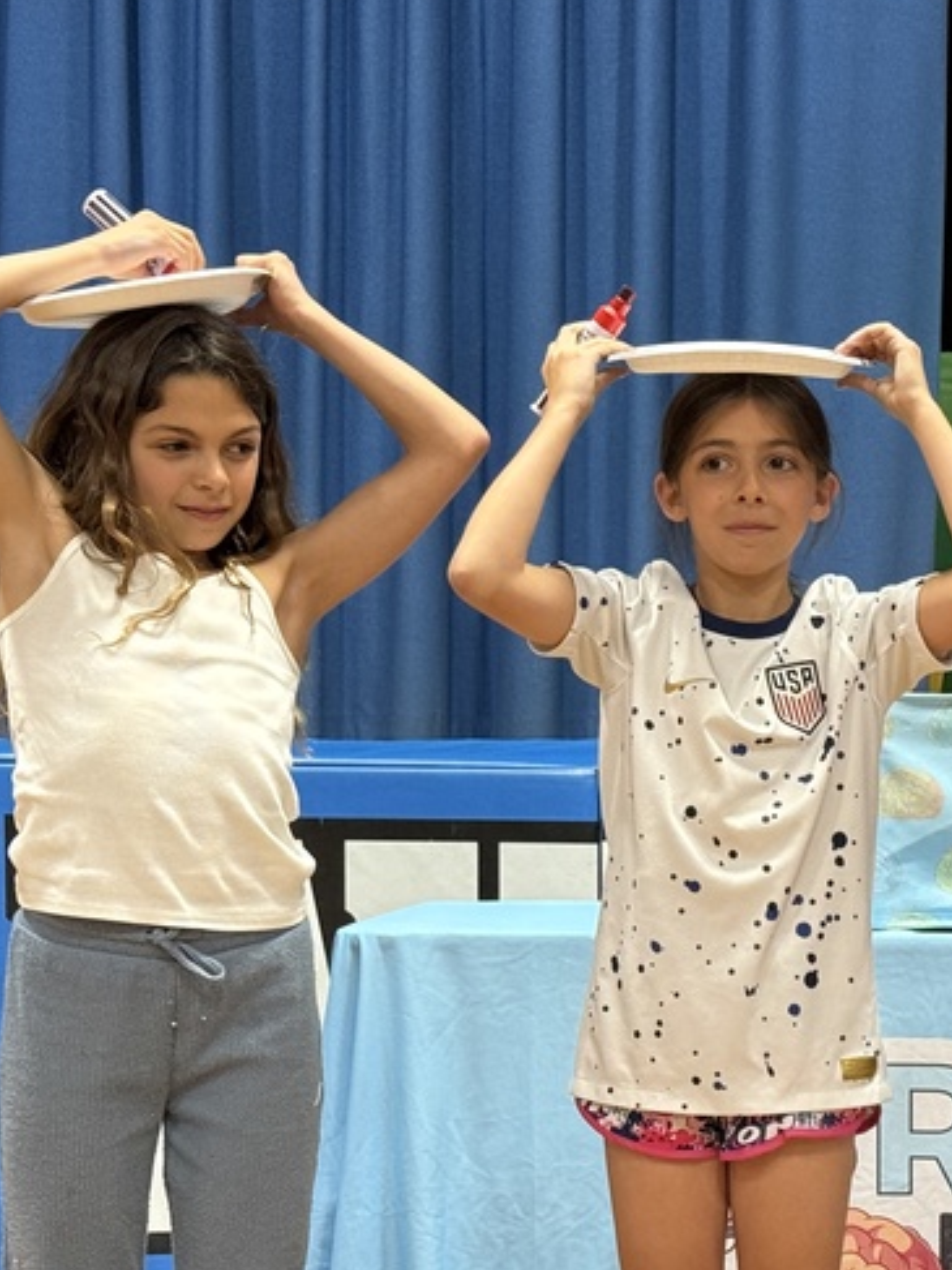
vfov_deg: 19.4
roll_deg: -0.3
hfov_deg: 14.5
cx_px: 866
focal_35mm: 101
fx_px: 3705
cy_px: 754
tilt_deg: -0.4
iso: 200
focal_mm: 6.76
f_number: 1.78
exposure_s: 1/60
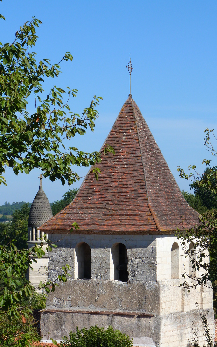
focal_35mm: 155
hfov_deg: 8.5
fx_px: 1466
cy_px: 174
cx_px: 111
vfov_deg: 13.5
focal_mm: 26.3
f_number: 5.6
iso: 100
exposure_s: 1/400
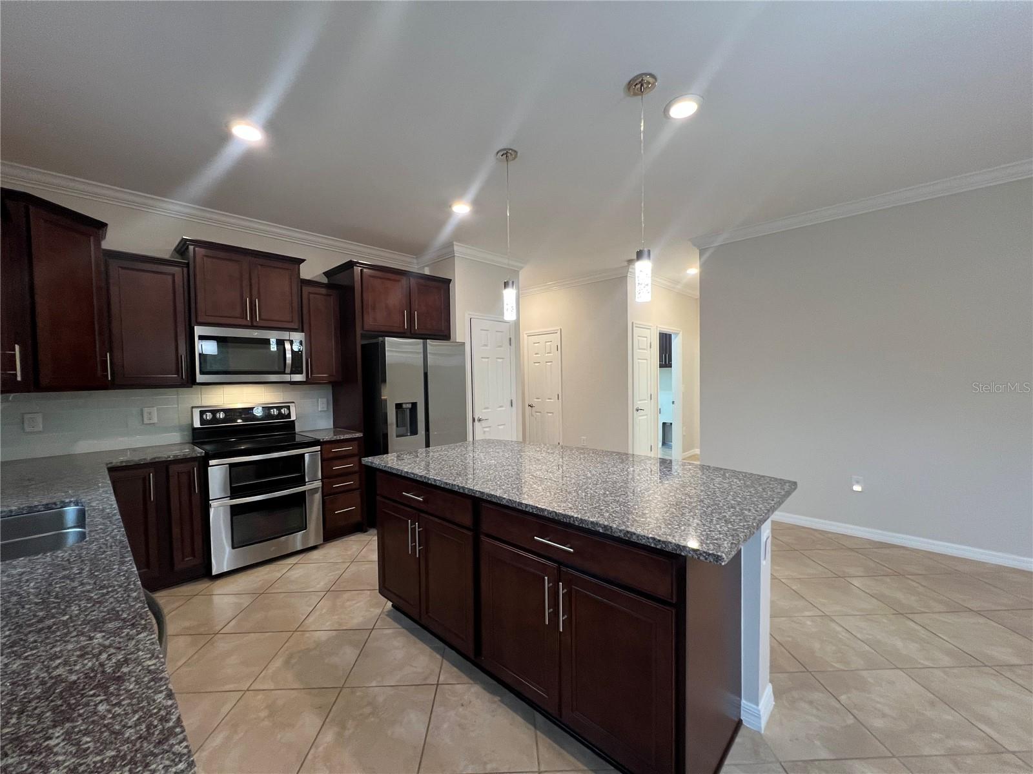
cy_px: 387
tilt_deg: -1.0
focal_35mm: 13
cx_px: 516
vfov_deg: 89.9
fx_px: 388
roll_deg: +0.0
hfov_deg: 106.2
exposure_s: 1/60
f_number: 1.8
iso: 160
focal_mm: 1.57
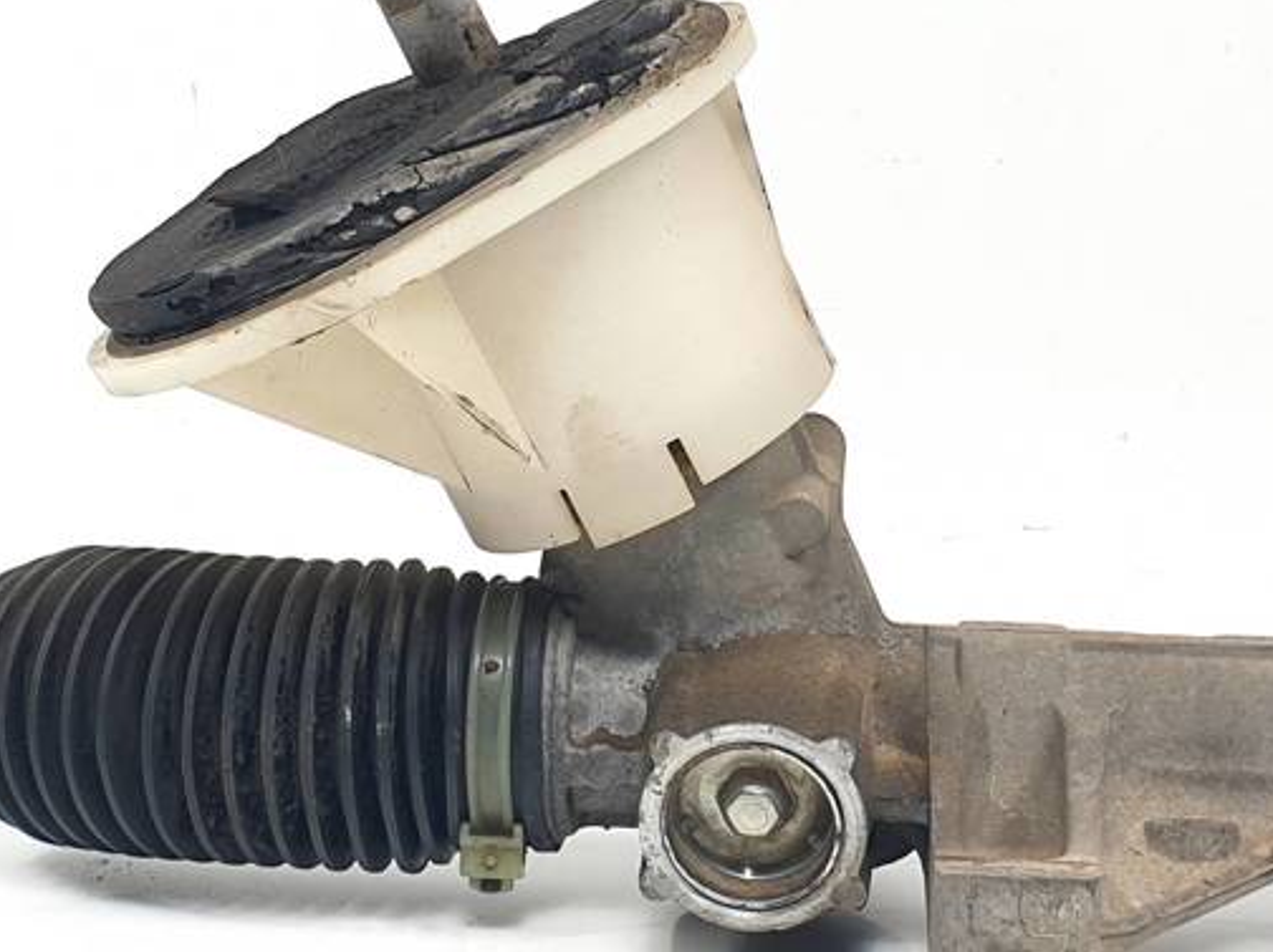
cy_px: 350
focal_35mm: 33
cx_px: 619
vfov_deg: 42.5
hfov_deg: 55.4
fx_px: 1212
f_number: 2.4
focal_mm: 4.3
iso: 50
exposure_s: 1/140
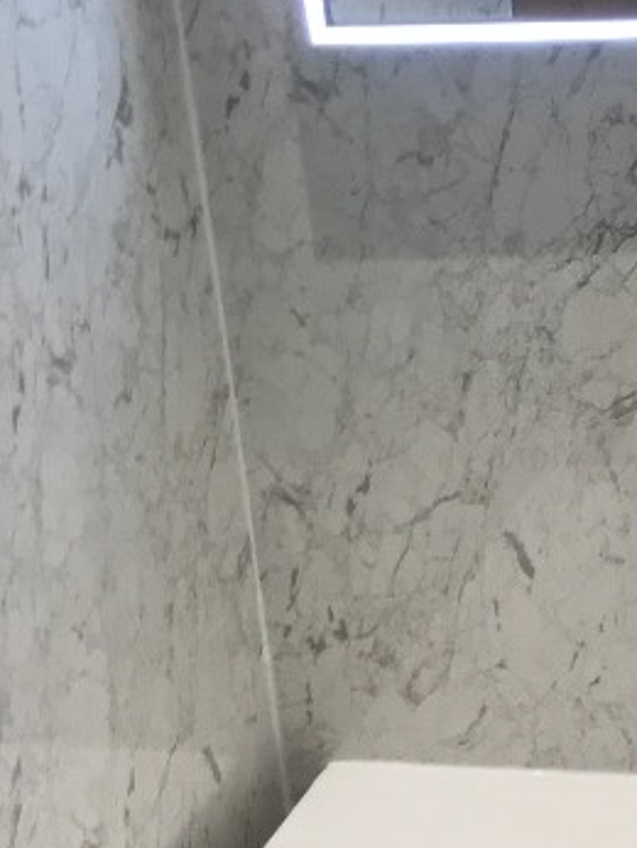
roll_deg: +4.8
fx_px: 2377
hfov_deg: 14.9
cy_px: 297
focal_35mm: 97
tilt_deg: -17.1
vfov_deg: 20.2
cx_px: 706
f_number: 1.8
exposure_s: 1/100
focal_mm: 3.99
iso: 40
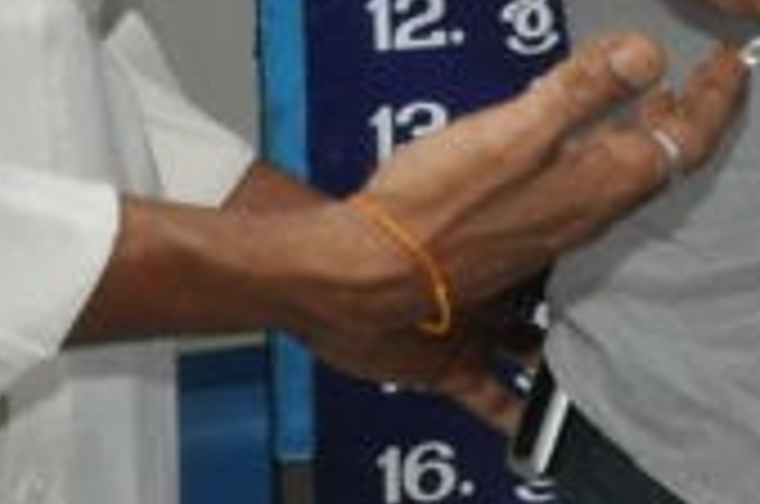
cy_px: -626
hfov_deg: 9.7
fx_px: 4214
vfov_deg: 6.6
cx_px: 1403
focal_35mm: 200
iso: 800
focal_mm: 22
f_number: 18
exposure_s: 1/200
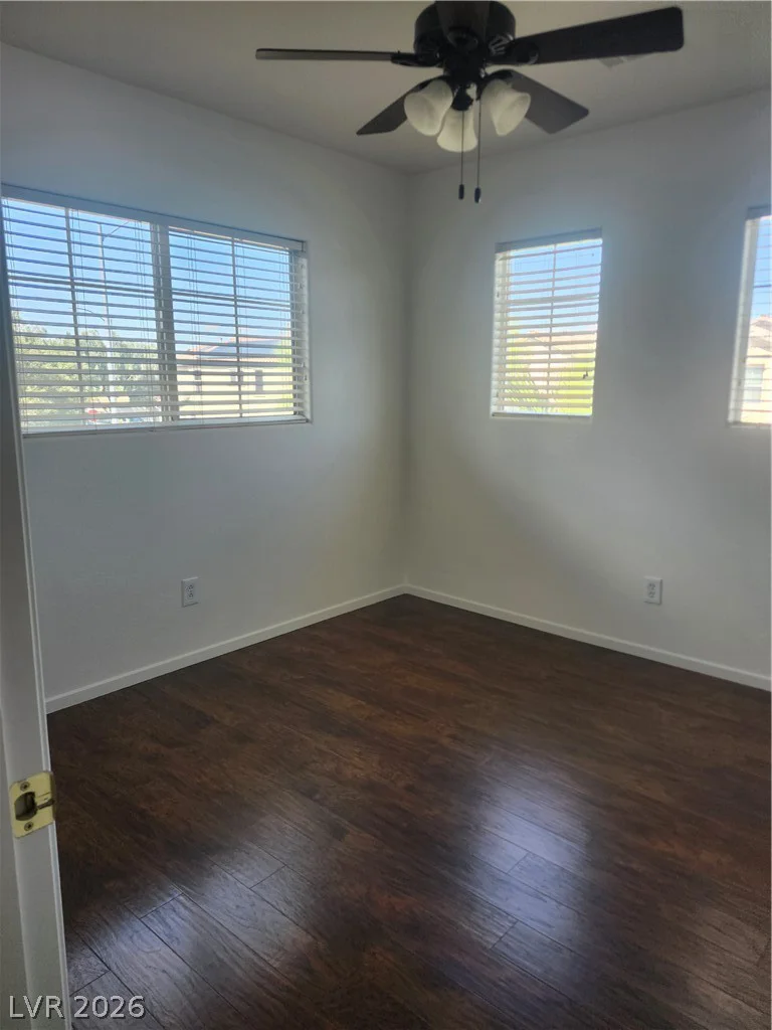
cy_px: 515
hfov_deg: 58.9
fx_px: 684
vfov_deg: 73.9
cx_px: 386
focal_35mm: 23
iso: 80
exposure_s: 1/180
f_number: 1.8
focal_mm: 5.54
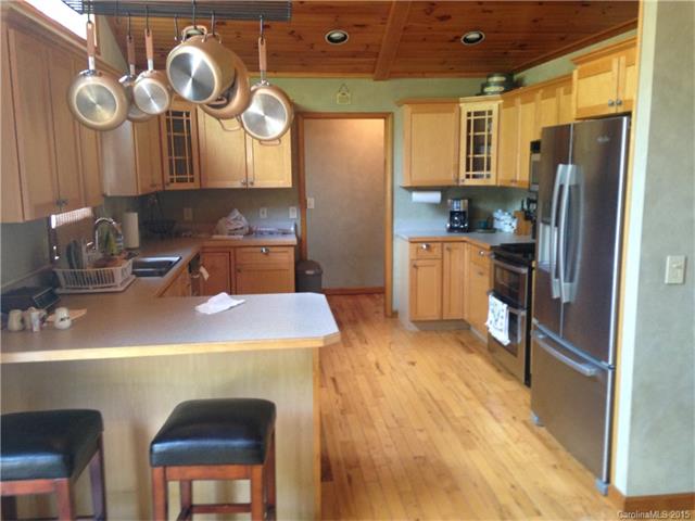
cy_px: 260
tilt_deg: -7.5
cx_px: 348
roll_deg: +0.4
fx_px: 663
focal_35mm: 33
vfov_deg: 42.9
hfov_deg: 55.4
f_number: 2.4
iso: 160
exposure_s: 1/20
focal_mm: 4.12
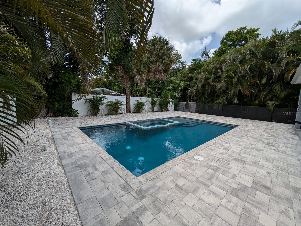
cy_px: 113
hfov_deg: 102.1
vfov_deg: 85.7
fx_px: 122
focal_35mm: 14
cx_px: 150
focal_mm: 1.83
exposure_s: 1/2137
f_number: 2.2
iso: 49
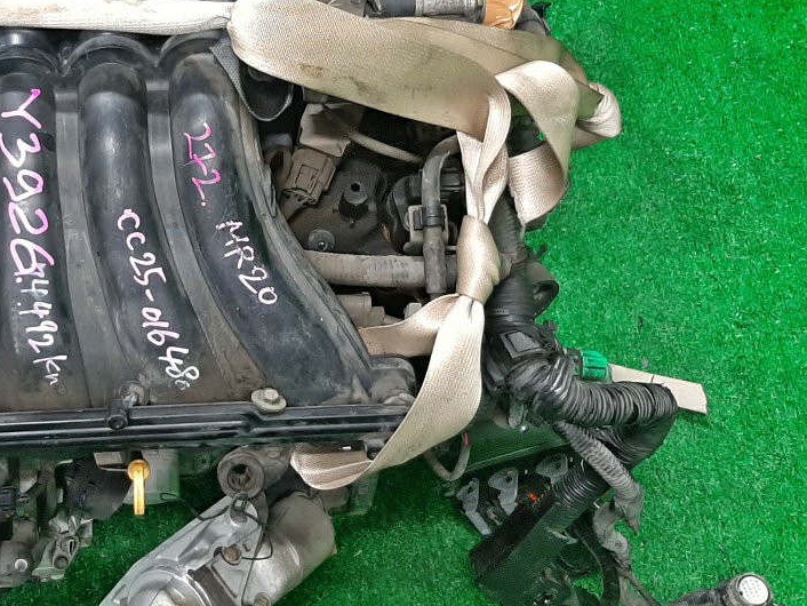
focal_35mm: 53
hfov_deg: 35.4
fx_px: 1236
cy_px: 273
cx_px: 203
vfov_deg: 27.5
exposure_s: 1/50
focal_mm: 3.93
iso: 172
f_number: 1.7
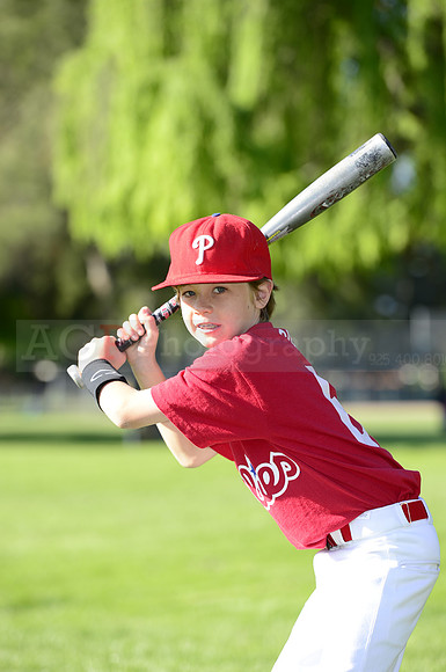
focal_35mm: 160
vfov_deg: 12.9
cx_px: 223
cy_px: 336
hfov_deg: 8.6
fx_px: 2982
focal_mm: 160
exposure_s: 1/500
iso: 200
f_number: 5
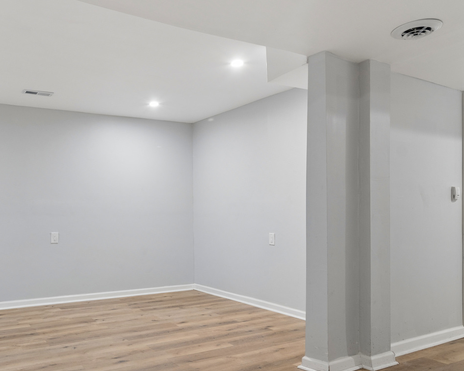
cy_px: 219
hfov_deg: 59.5
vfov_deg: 49.7
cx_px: 169
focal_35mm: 29
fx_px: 398
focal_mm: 12
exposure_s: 1/4
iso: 200
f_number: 8
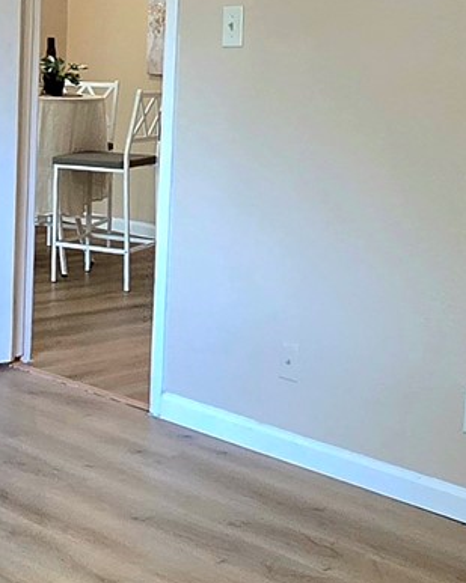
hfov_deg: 23.4
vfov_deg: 29.8
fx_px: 1087
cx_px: 23
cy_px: 182
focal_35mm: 63
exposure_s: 1/60.2
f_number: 2.2
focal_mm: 2.2
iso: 160
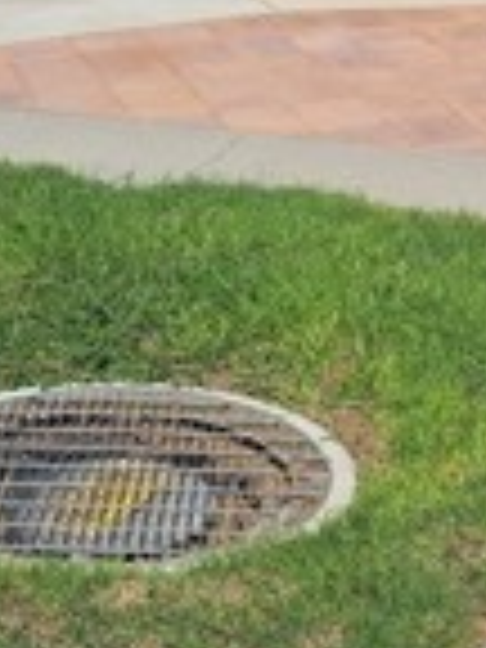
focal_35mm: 102
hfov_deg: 14.4
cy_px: -225
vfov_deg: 17.8
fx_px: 1909
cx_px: 374
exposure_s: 1/7944
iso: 64
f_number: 1.7
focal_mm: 6.25
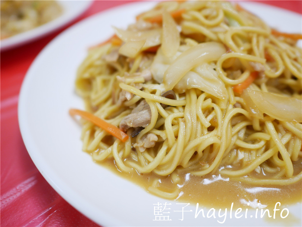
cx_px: 151
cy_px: 114
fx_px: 262
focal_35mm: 30
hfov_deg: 60.0
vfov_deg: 46.8
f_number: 1.7
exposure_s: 1/60
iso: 200
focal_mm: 15
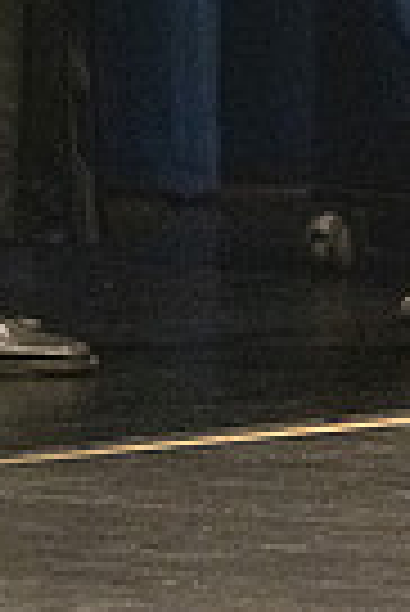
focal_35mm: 668
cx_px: 223
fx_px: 11382
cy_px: -360
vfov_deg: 3.1
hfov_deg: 2.1
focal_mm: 135
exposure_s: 1/400
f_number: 3.2
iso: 10000
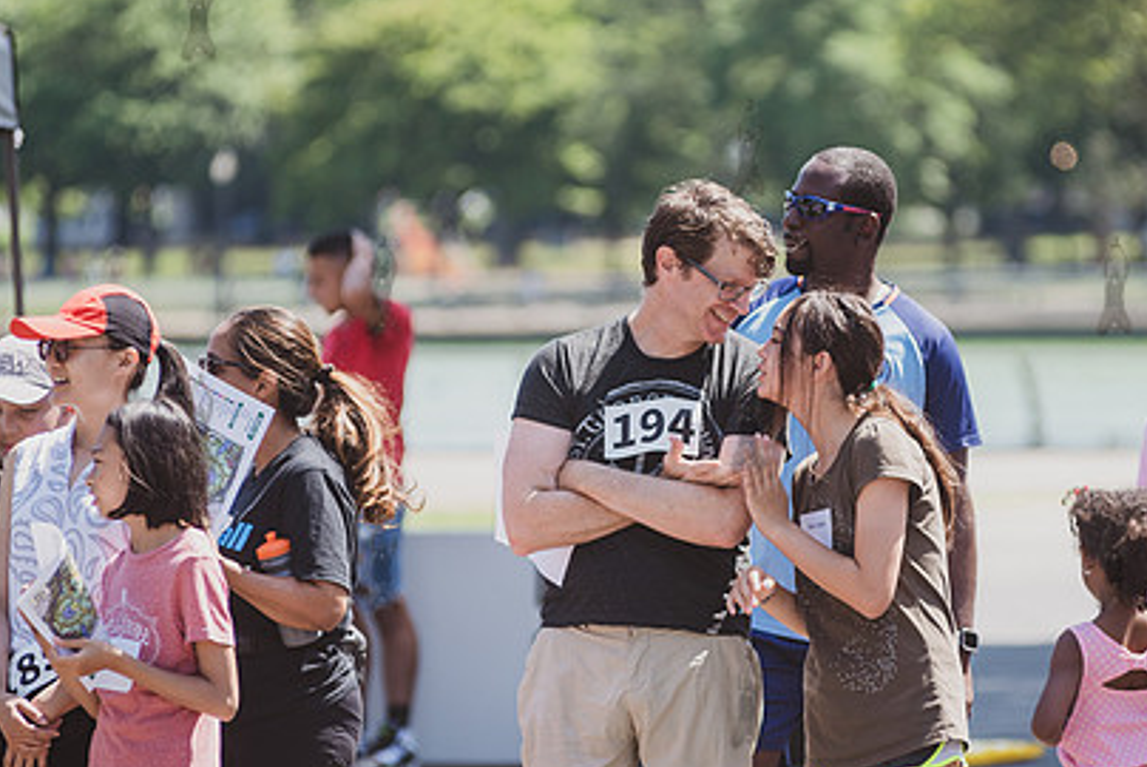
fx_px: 9150
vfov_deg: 4.8
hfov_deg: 7.2
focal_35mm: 287
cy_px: 422
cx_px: 747
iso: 200
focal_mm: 200
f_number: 4
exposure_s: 1/800
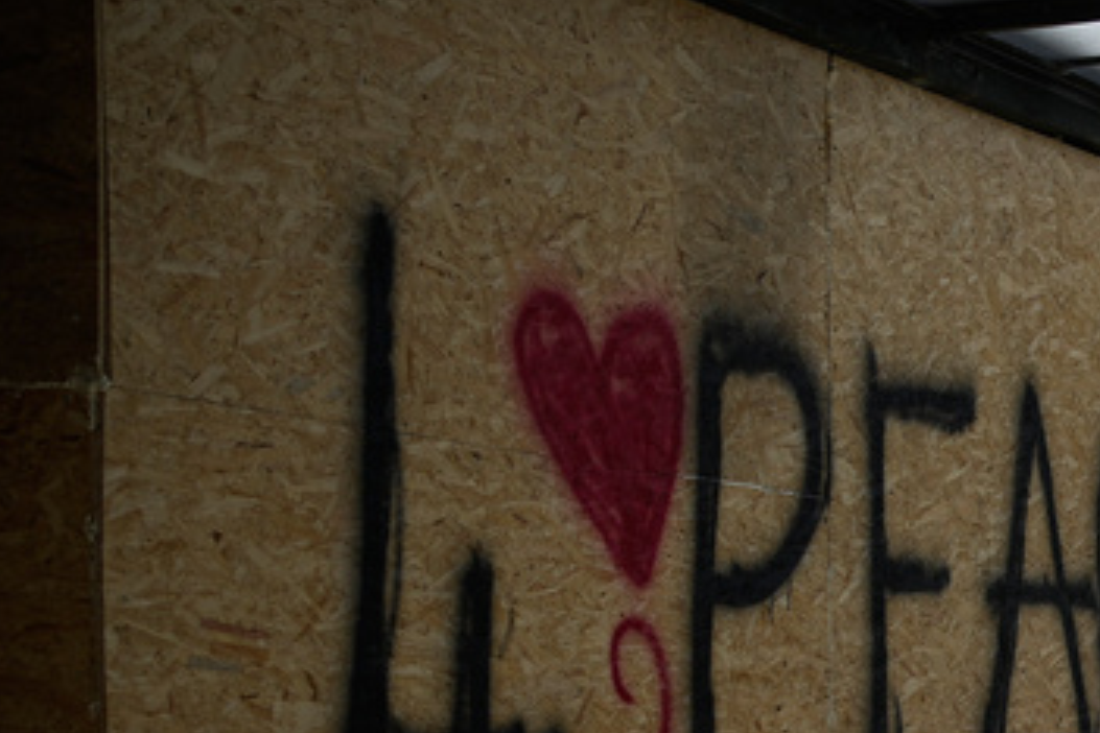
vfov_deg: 13.1
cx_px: 1529
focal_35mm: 102
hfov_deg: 18.3
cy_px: 836
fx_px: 3116
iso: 100
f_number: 2.8
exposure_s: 1/2500
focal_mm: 35
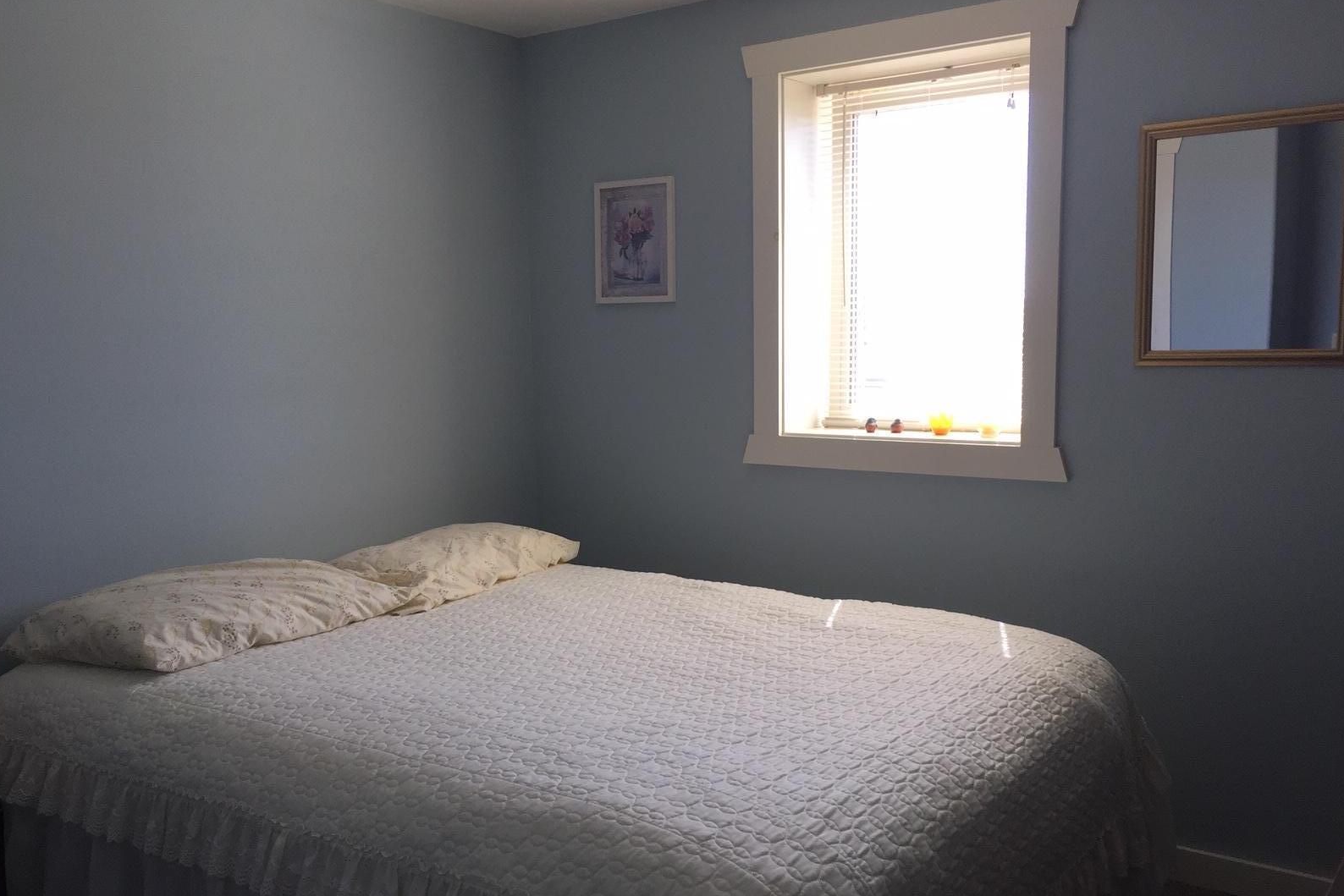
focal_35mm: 31
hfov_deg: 60.3
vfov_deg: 42.3
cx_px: 682
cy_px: 487
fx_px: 1157
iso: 50
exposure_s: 1/120
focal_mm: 4.15
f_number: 2.2
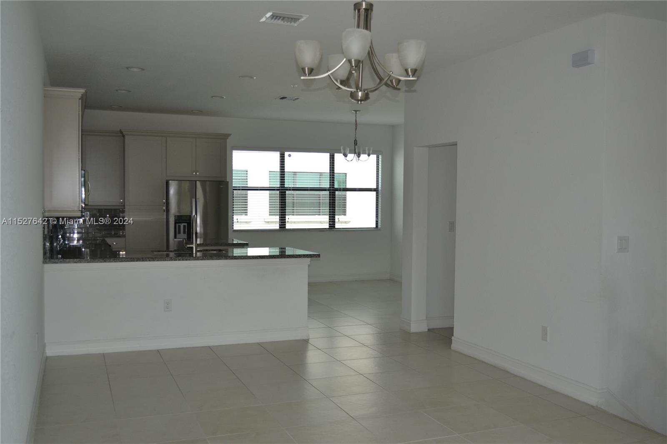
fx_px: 611
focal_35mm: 33
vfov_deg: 40.0
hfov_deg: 57.2
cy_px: 222
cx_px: 334
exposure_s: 1/125
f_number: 4
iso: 250
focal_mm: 22
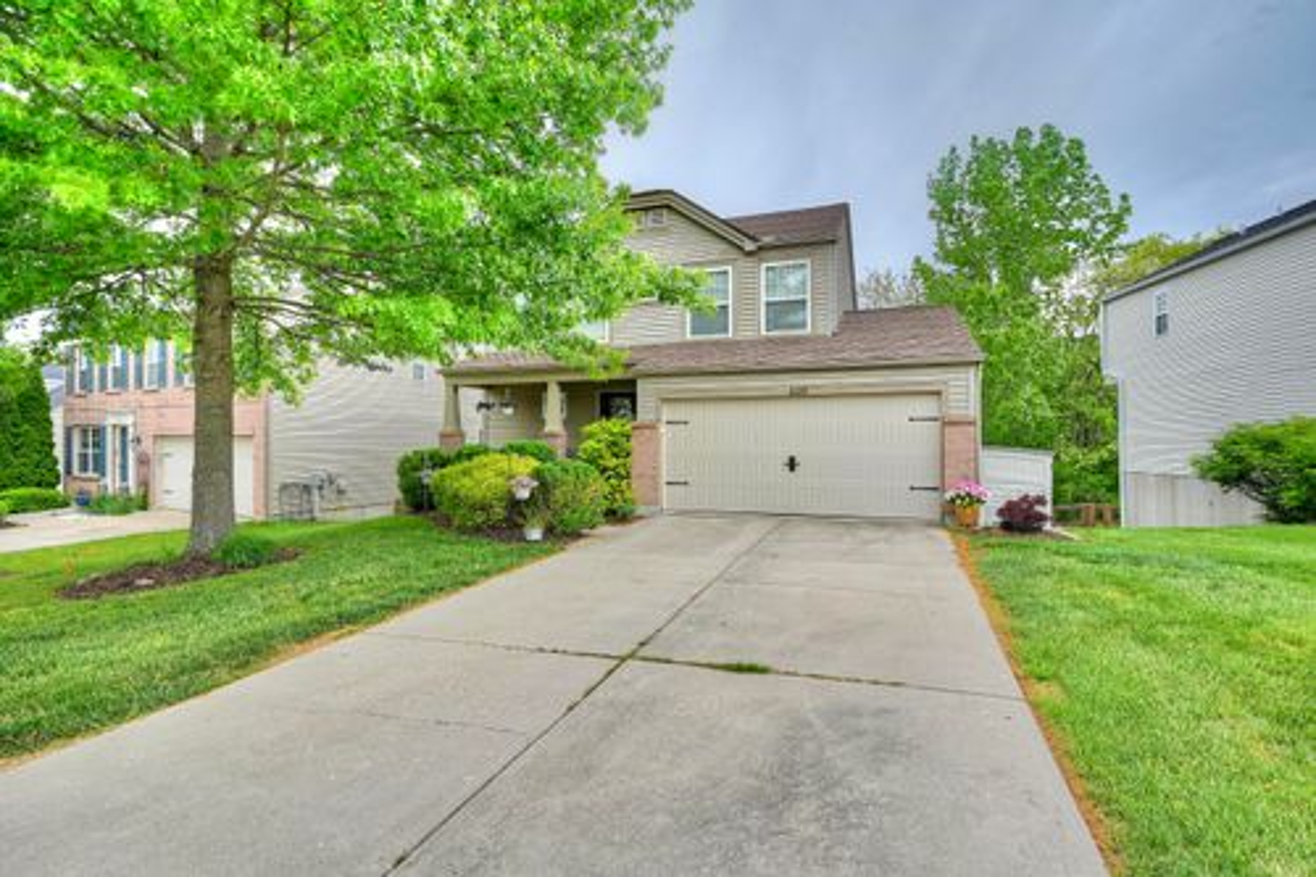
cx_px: 658
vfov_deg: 68.8
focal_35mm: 18
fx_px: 639
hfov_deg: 91.6
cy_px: 438
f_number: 10
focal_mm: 17.5
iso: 100
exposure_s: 1/30
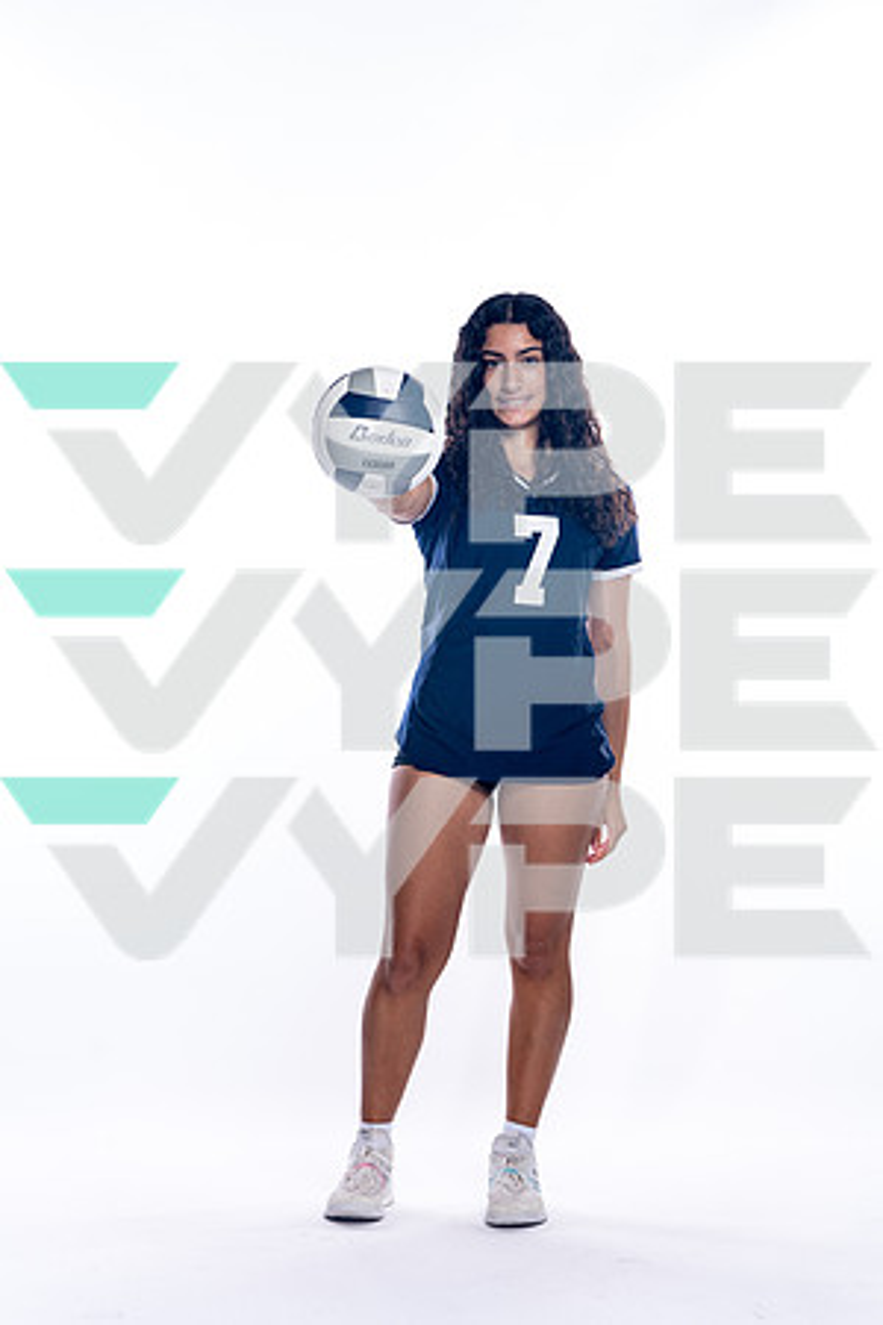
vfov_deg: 18.9
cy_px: 662
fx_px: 3973
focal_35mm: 108
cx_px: 442
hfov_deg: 12.7
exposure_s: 1/250
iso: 400
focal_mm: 108
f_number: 5.6
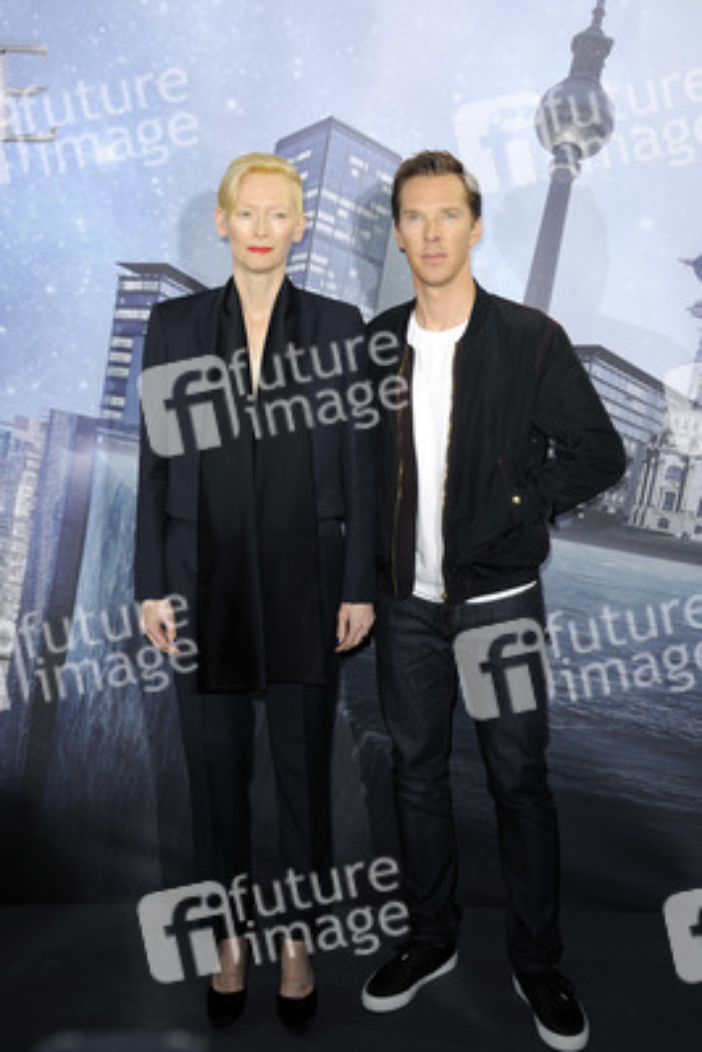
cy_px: 526
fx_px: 1520
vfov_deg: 38.2
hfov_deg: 26.0
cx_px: 351
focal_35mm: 52
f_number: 6.3
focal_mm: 52
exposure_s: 1/200
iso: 500
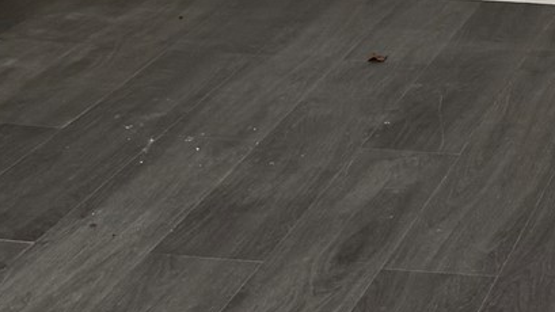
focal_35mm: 131
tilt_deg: -8.4
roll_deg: -3.1
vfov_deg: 8.8
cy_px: -269
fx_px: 1928
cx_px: 688
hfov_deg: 15.7
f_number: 1.78
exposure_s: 1/121
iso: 100
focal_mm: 6.76
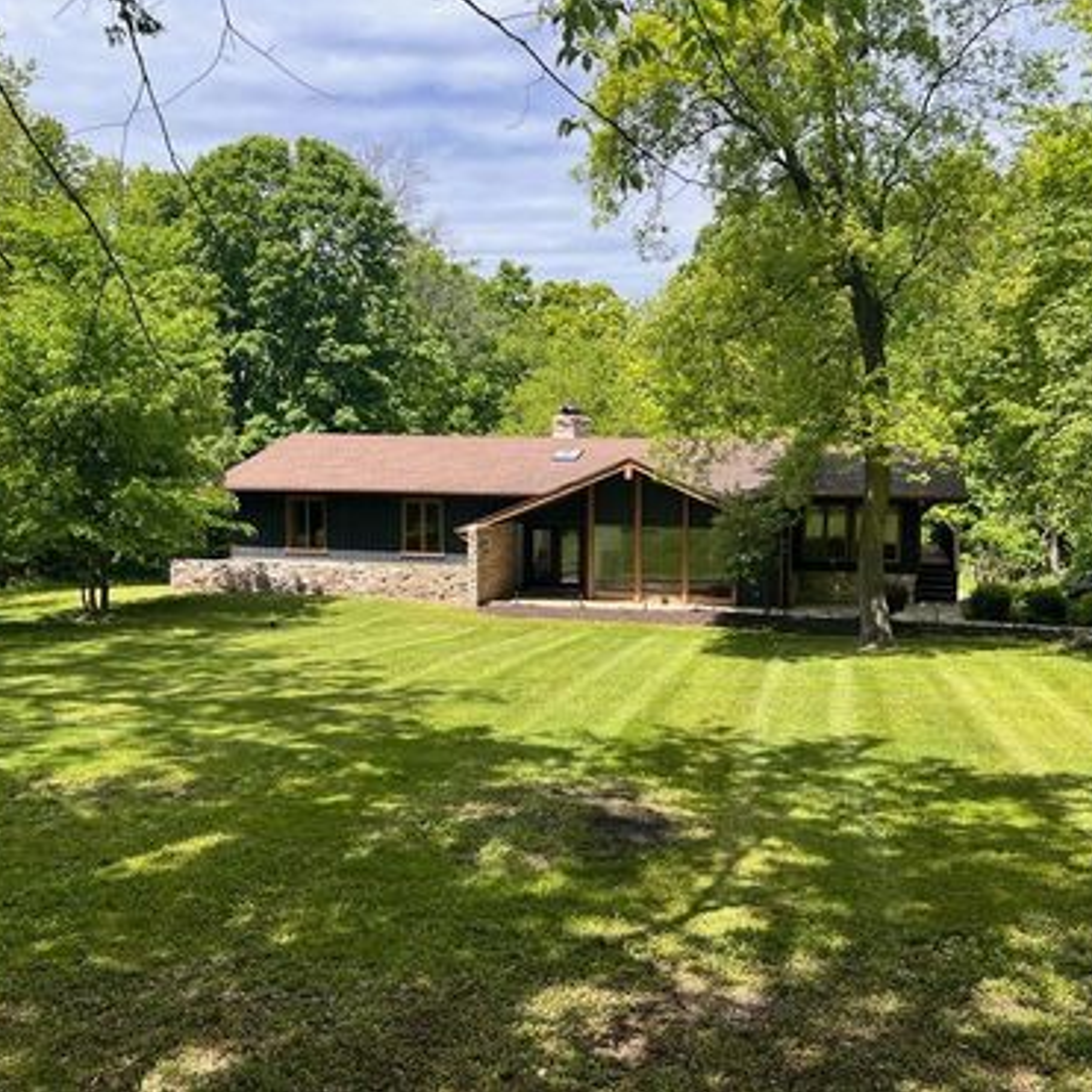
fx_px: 1106
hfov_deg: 52.5
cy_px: 543
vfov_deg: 52.5
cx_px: 553
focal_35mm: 31
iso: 50
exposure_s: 1/1808
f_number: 1.5
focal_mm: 5.7
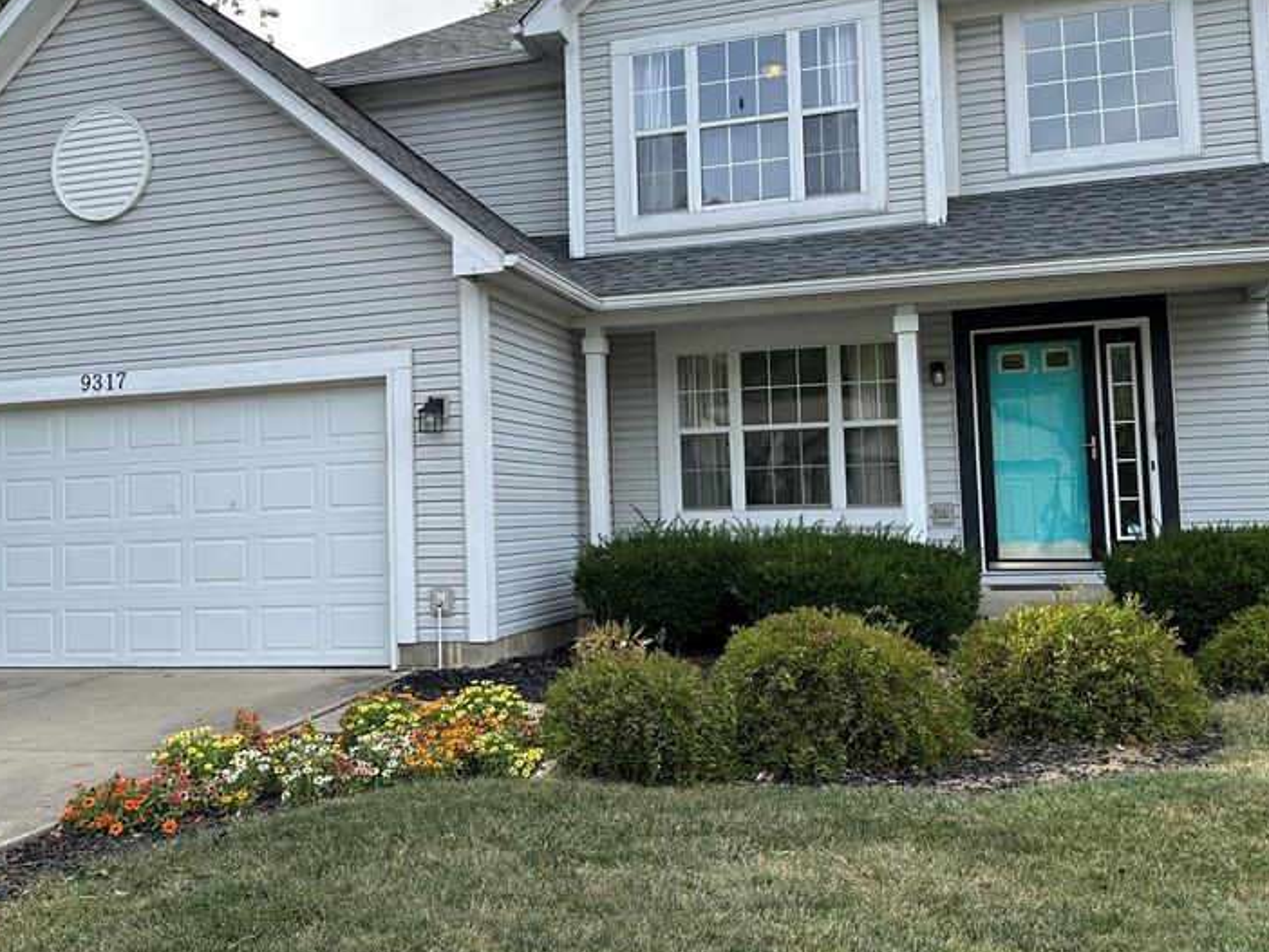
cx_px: 557
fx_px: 1284
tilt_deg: +3.6
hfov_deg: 52.5
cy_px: 417
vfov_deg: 40.7
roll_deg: +1.5
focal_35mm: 35
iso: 80
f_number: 1.78
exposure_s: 1/1473
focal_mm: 6.86
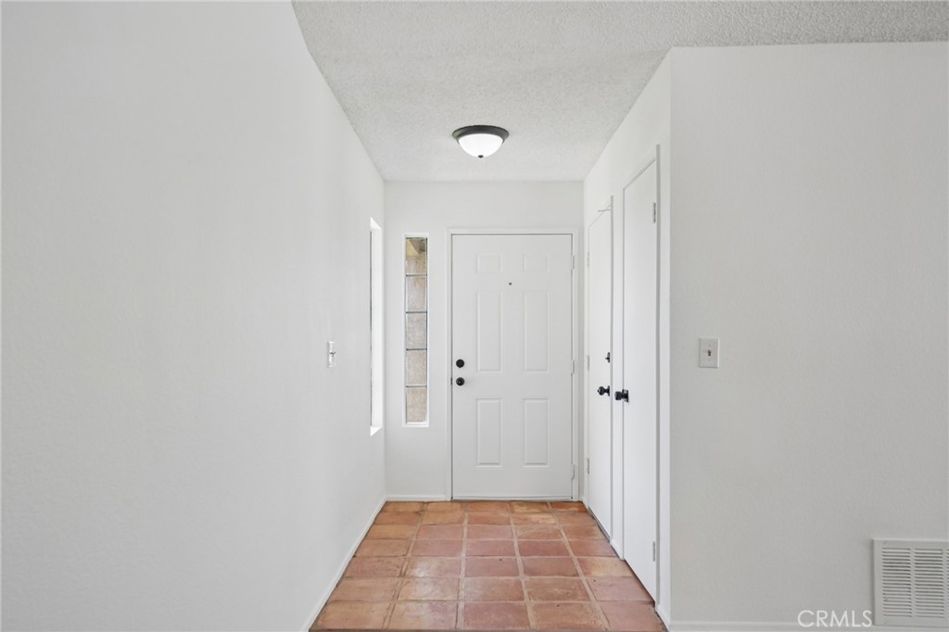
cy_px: 316
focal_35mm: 24
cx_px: 474
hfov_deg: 73.8
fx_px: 632
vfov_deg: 53.1
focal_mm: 24
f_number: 10
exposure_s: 1/30
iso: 320
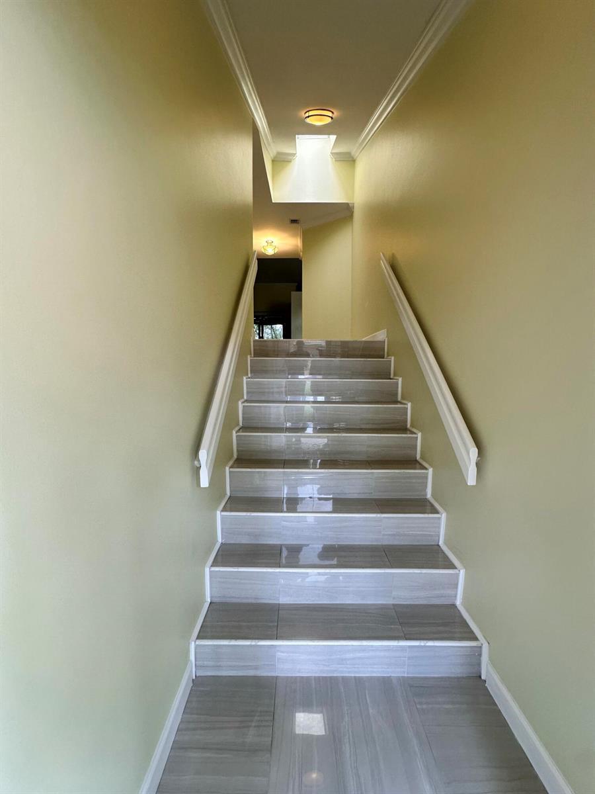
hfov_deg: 85.7
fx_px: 321
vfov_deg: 102.1
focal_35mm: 14
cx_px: 298
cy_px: 397
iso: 160
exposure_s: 1/120
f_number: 2.2
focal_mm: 2.22
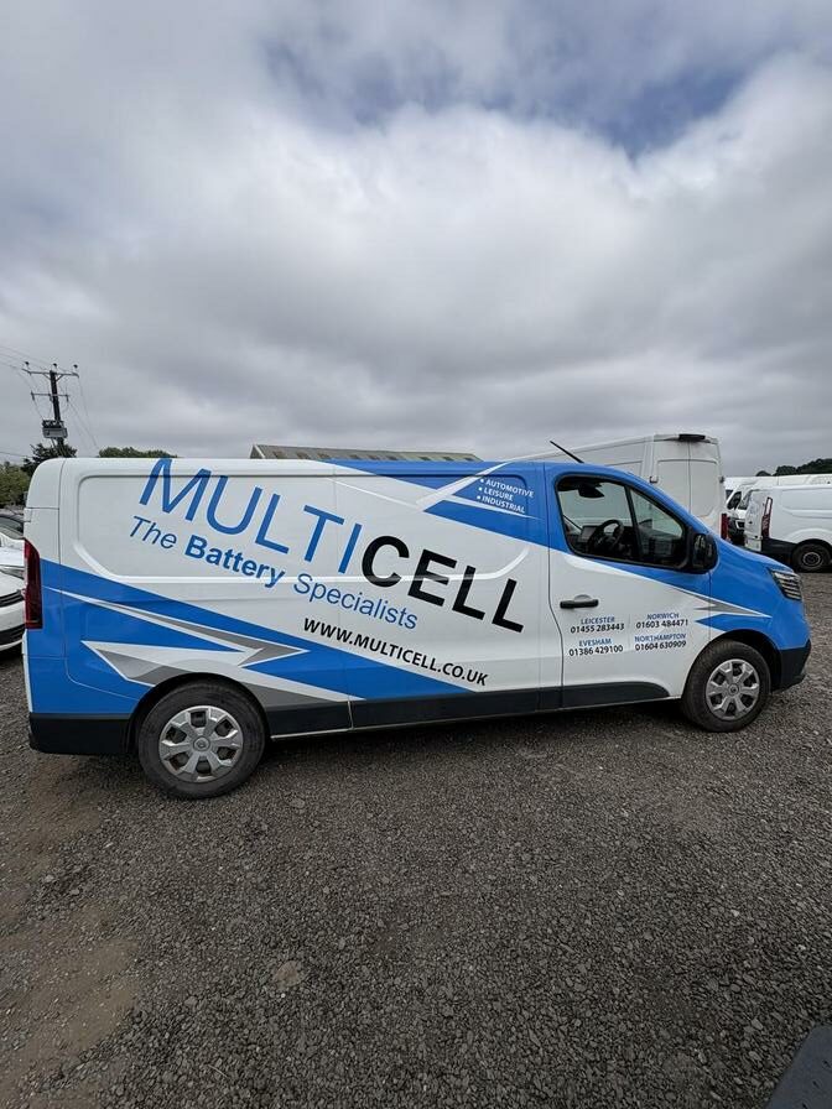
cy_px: 554
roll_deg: +2.8
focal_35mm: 14
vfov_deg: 102.1
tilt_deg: -4.7
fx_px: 449
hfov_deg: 85.7
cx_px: 416
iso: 50
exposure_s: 1/2674
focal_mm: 2.22
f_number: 2.2
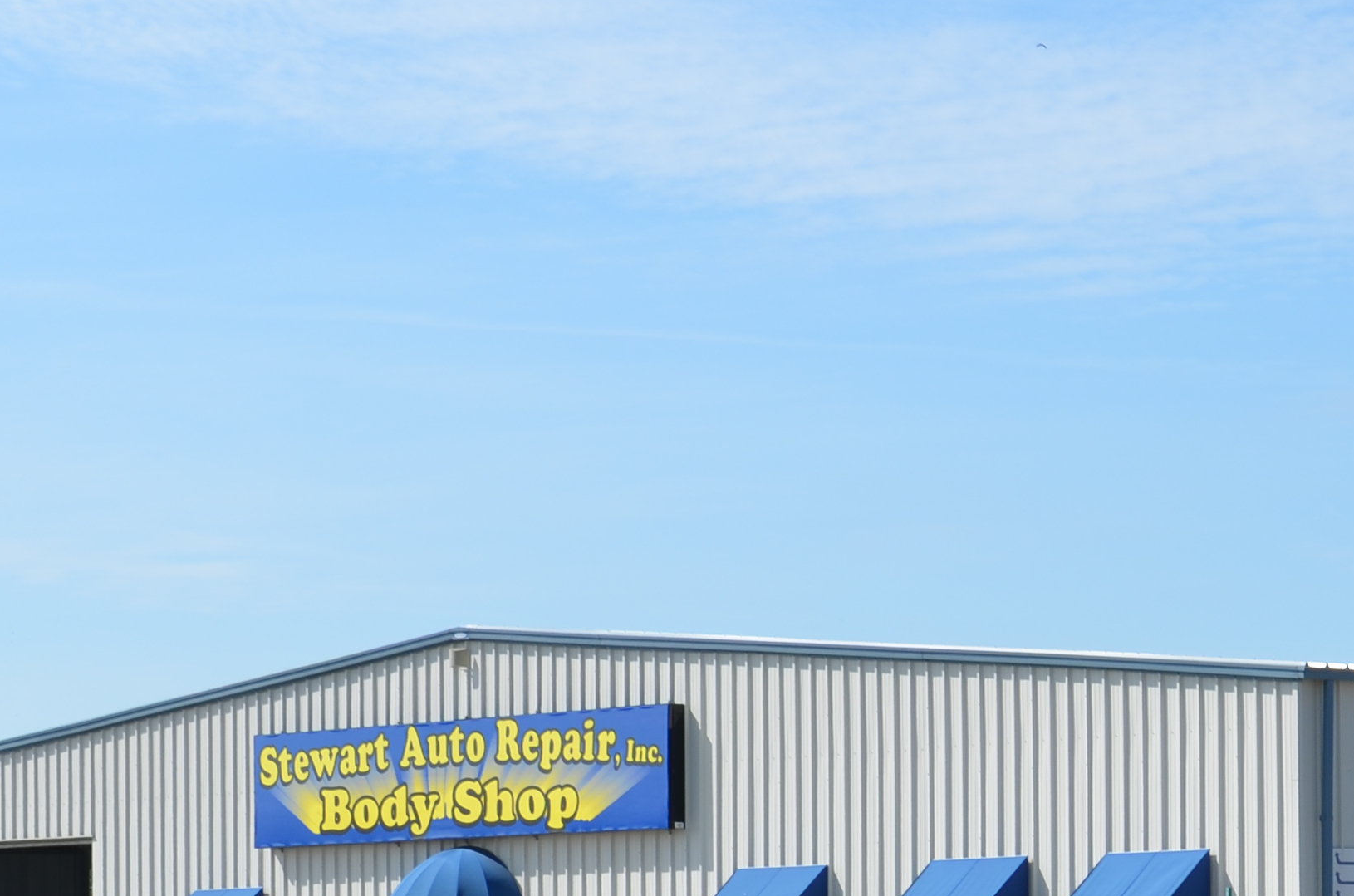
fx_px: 4766
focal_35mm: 127
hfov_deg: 15.8
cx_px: 1393
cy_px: 873
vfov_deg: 10.7
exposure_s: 1/320
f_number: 9
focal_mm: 28
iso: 100
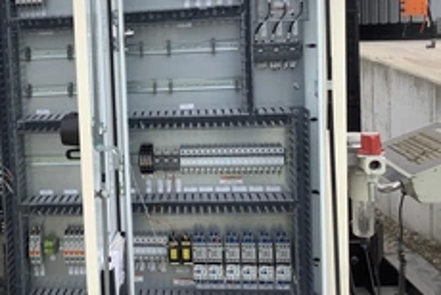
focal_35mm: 56
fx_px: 687
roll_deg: -0.1
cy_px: 94
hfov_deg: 34.3
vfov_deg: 24.1
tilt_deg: -3.3
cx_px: 79
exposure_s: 1/554
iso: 25
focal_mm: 3.3
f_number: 2.4
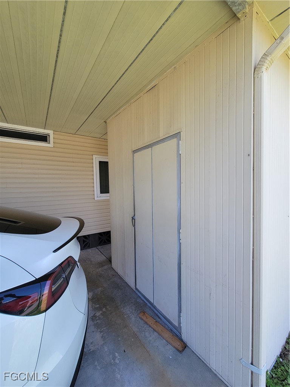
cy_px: 194
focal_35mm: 13
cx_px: 145
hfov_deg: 89.9
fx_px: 145
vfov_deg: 106.2
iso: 50
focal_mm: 2.2
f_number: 2.2
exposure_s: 1/331
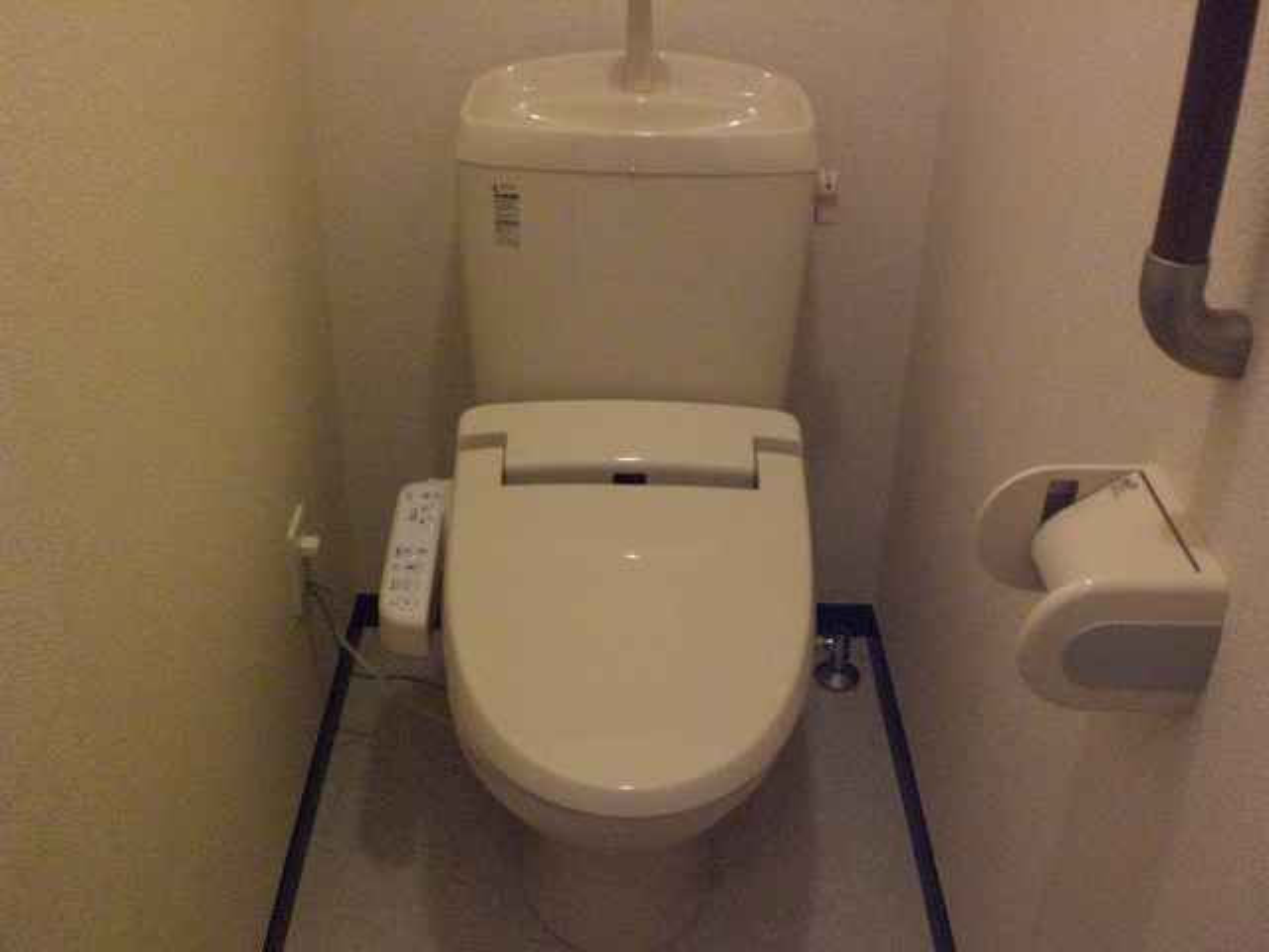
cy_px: 476
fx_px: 1393
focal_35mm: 38
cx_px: 634
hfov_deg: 49.0
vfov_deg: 37.7
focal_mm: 6.3
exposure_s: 1/60
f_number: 3.1
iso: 800
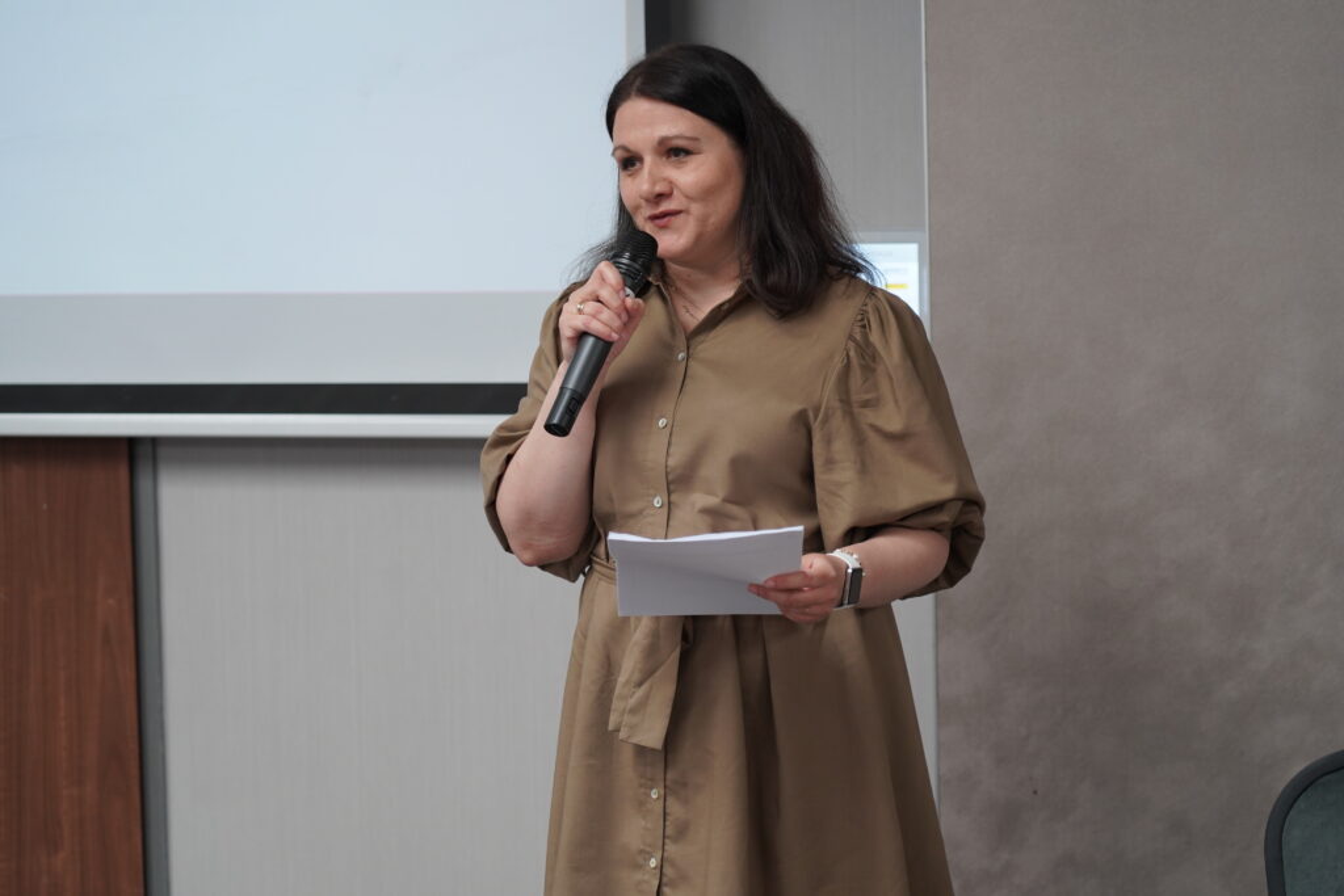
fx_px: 3920
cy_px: 448
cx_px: 672
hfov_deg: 19.5
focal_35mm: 105
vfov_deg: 13.0
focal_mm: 105
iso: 1250
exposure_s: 1/160
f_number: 4
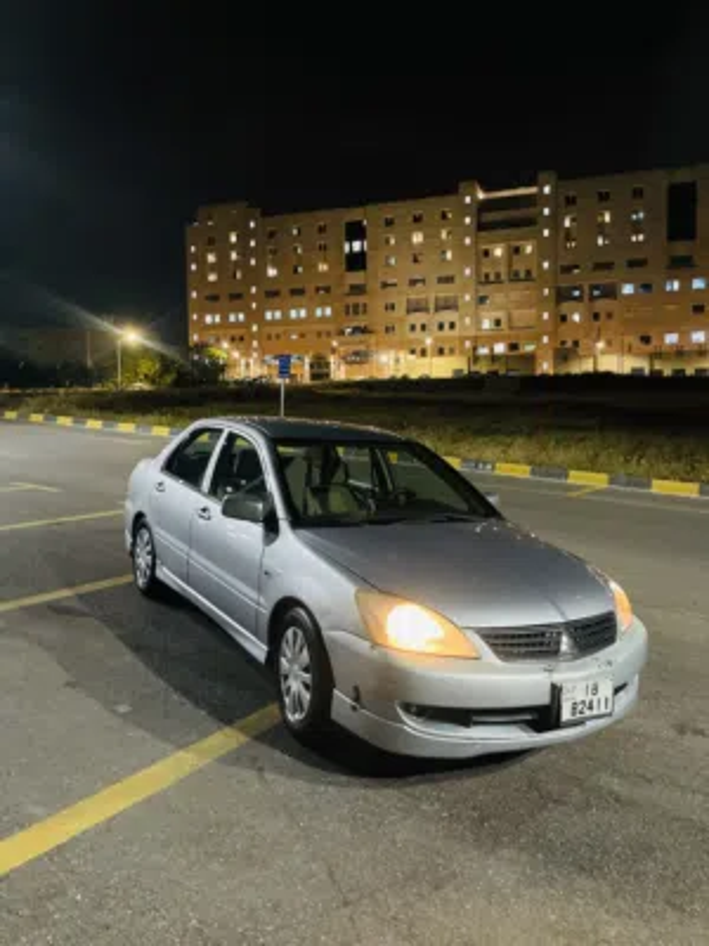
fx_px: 710
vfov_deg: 67.3
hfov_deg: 53.1
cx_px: 354
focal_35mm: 26
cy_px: 473
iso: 640
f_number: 1.6
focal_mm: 4.2
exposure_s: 1/25
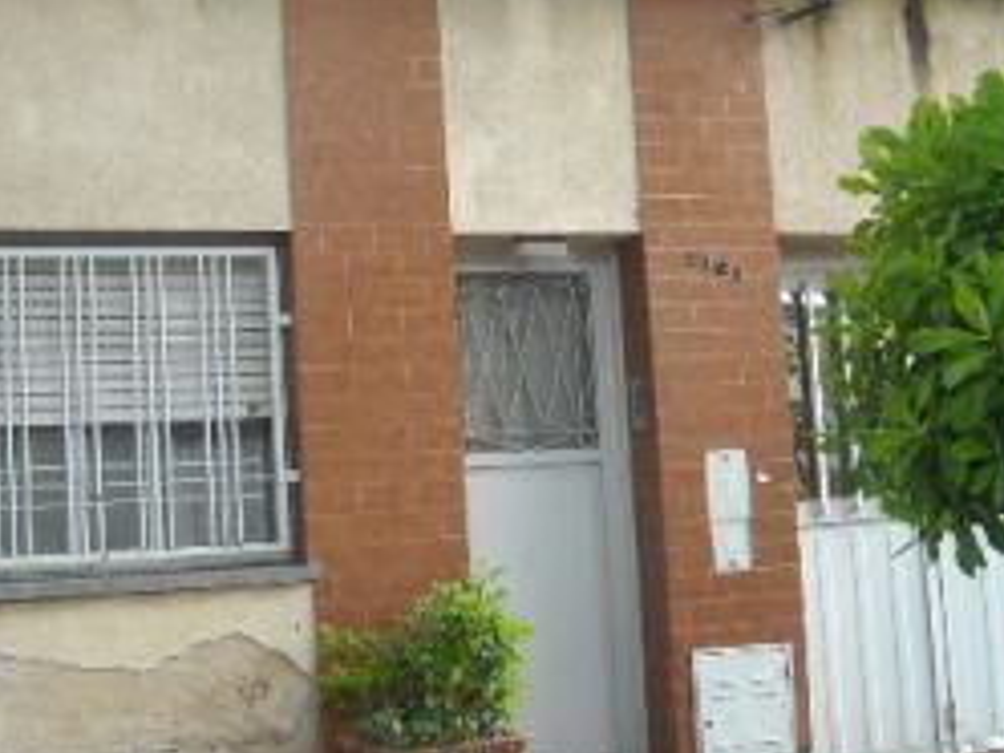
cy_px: 89
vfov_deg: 21.8
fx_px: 1914
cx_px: 379
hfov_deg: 29.3
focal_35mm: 66
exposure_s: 1/218
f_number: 2.8
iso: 175
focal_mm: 5.7
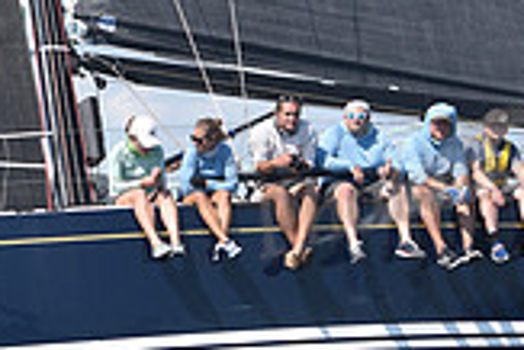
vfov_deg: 5.2
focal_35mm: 267
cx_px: 90
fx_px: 3890
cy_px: 53
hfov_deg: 7.7
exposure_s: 1/1000
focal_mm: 75
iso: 250
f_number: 5
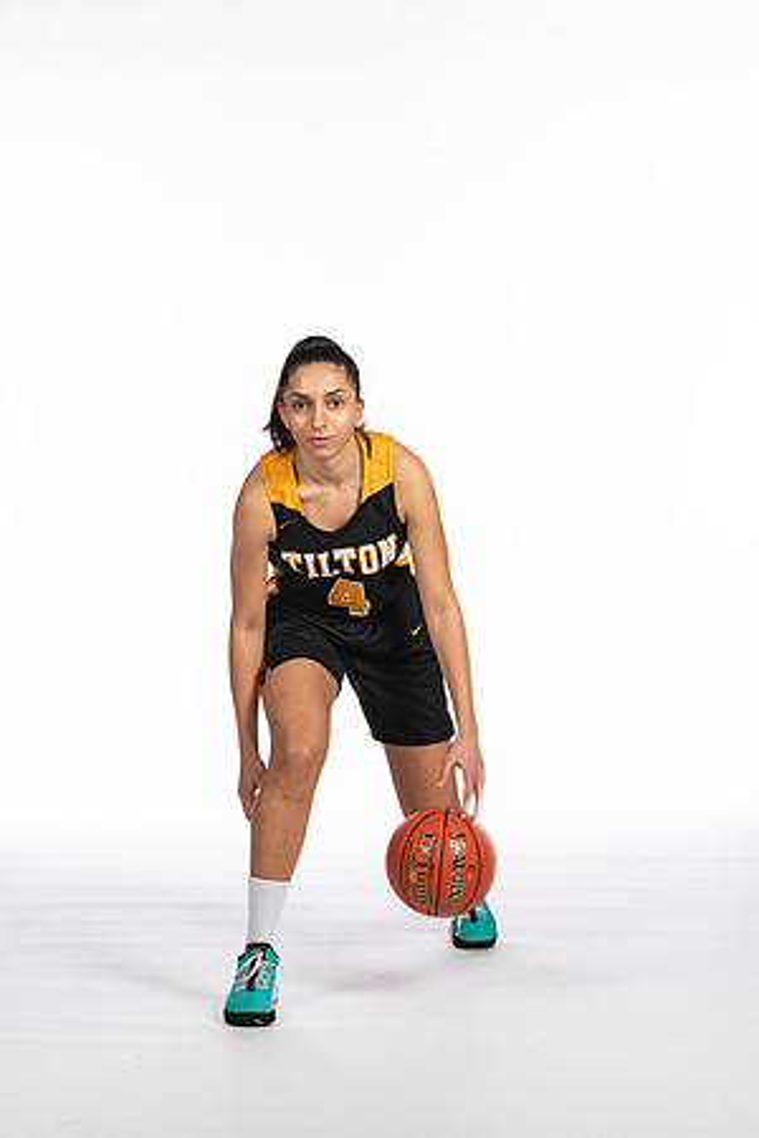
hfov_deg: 13.0
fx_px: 3320
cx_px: 380
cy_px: 569
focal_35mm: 105
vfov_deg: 19.5
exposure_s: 1/100
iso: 100
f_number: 5.6
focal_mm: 70
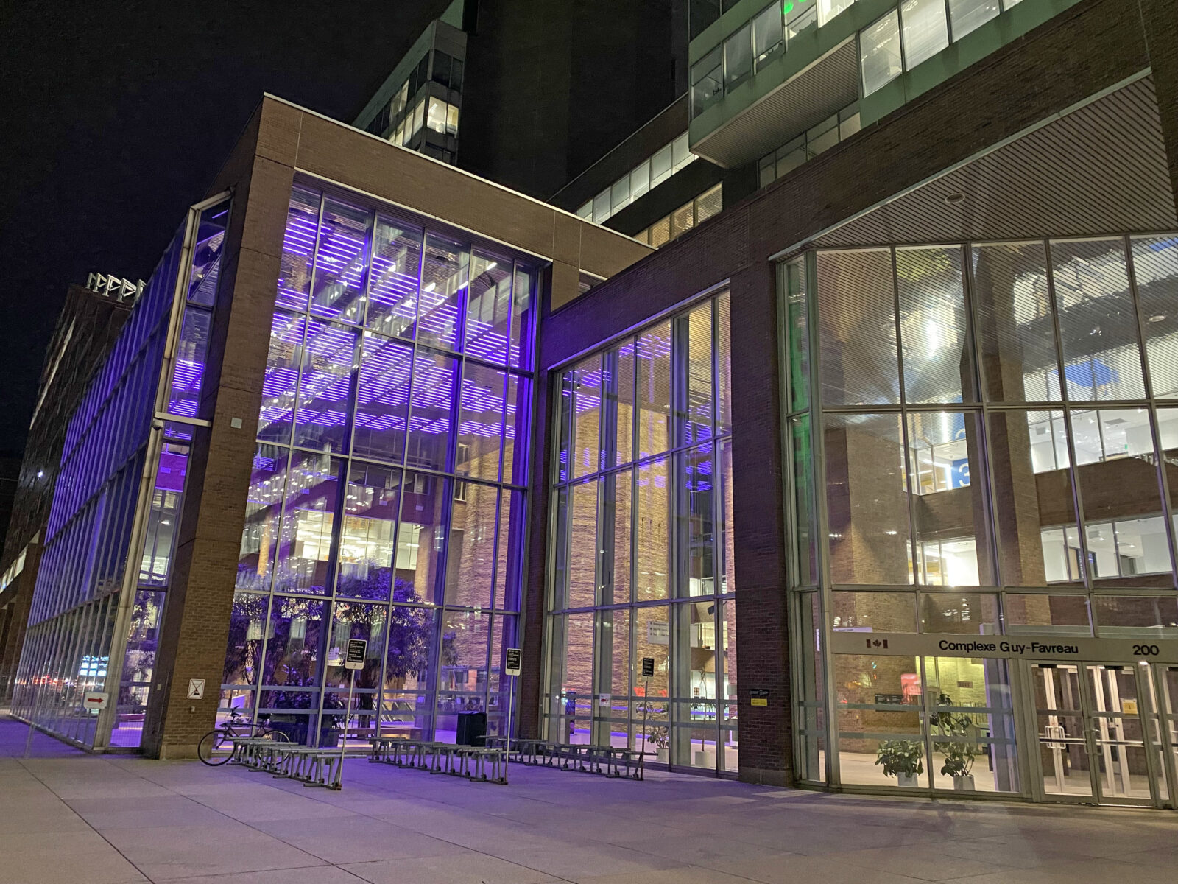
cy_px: 442
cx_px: 589
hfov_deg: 67.3
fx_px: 885
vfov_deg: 53.1
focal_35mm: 26
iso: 640
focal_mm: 4.25
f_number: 1.8
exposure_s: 1/30
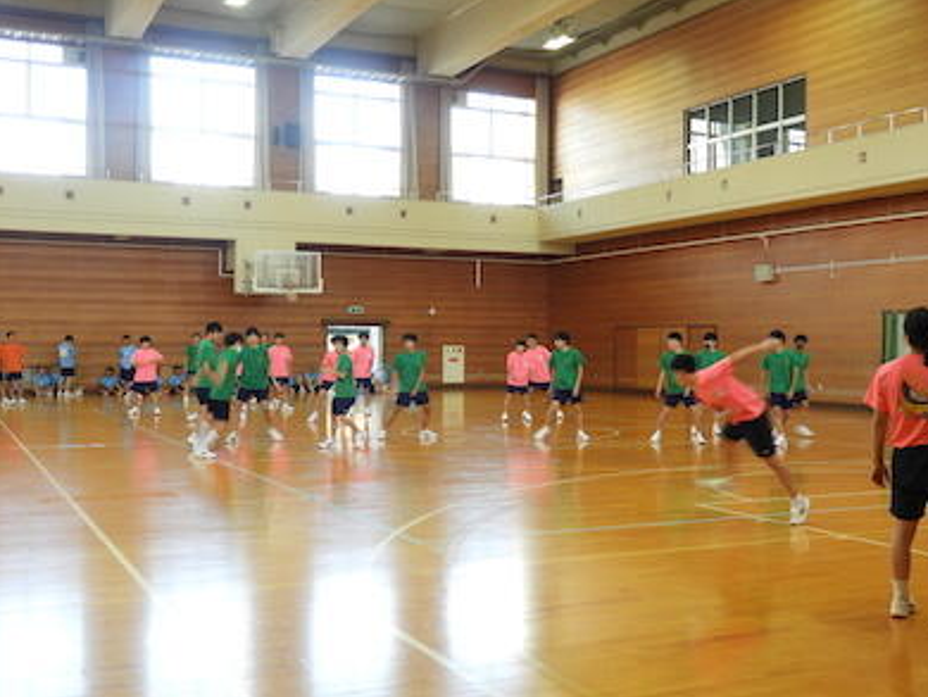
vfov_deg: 35.2
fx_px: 1100
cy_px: 350
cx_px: 466
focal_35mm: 41
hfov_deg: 45.7
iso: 220
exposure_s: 1/30
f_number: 3.8
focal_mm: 7.2
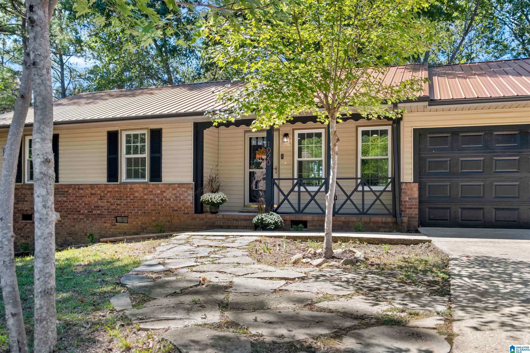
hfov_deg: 63.7
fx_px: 427
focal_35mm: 29
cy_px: 176
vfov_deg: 45.0
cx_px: 265
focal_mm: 19.1
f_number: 6.4
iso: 640
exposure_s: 1/100
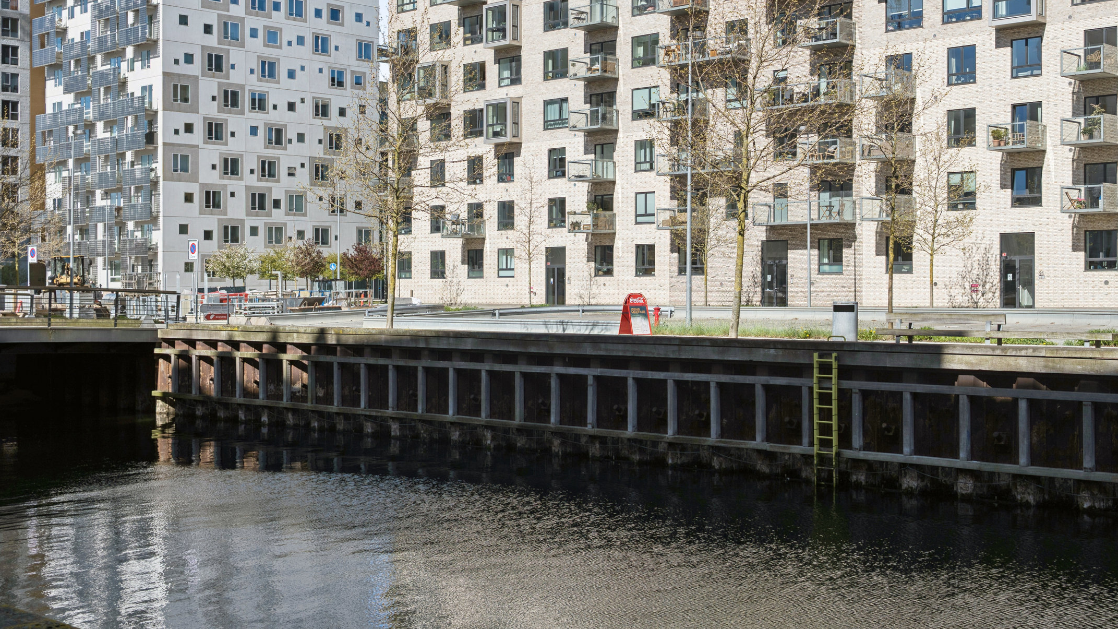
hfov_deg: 45.3
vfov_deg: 26.2
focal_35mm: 45
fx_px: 1326
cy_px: 120
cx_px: 700
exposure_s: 1/1250
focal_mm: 30.5
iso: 90
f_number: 4
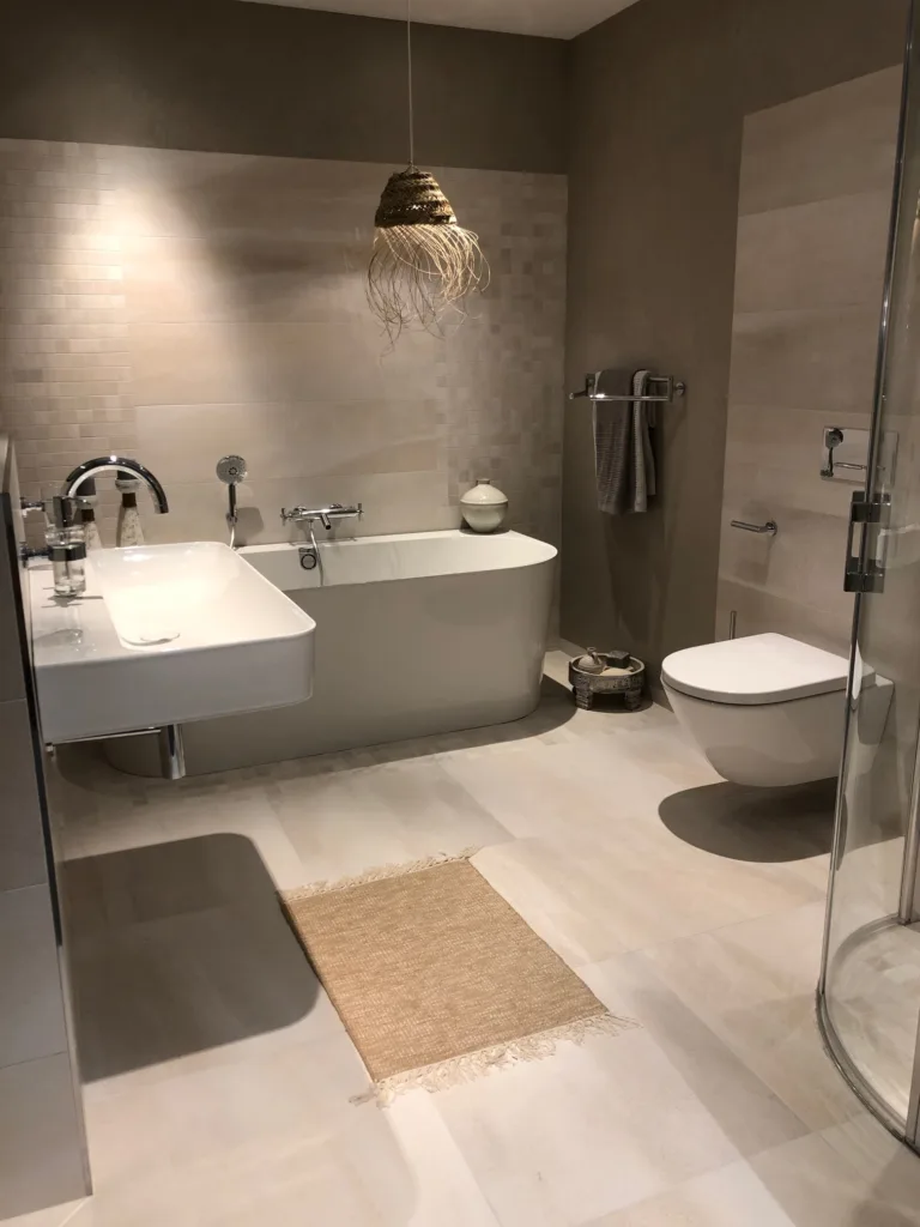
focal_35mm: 28
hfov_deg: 49.7
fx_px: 992
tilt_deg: -13.6
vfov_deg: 63.4
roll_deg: +0.6
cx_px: 460
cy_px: 614
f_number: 1.8
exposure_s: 1/25
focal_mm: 4
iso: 40
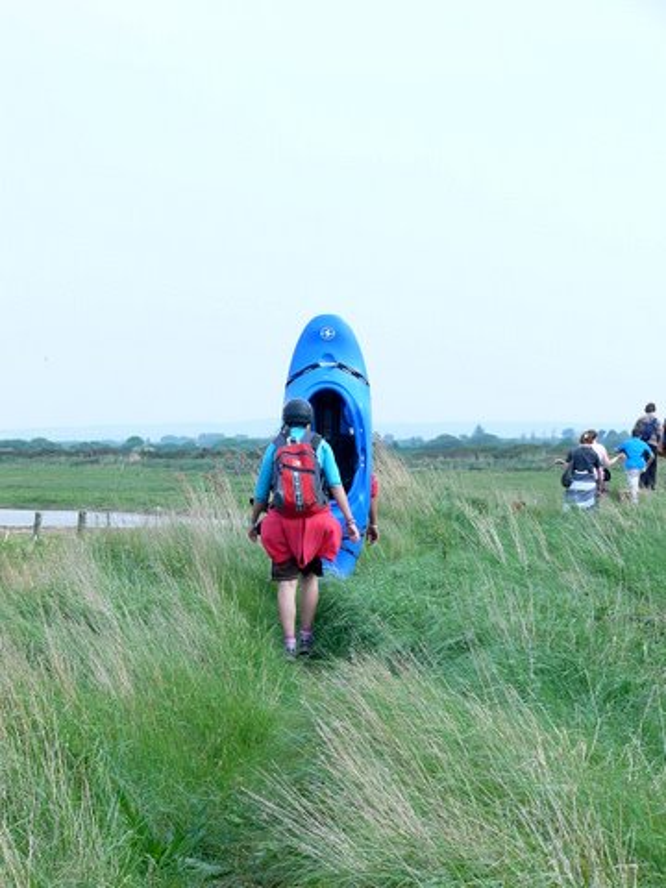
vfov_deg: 16.8
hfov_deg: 12.7
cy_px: 444
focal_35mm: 117
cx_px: 333
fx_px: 3001
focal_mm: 19.5
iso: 50
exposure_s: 1/250
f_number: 4
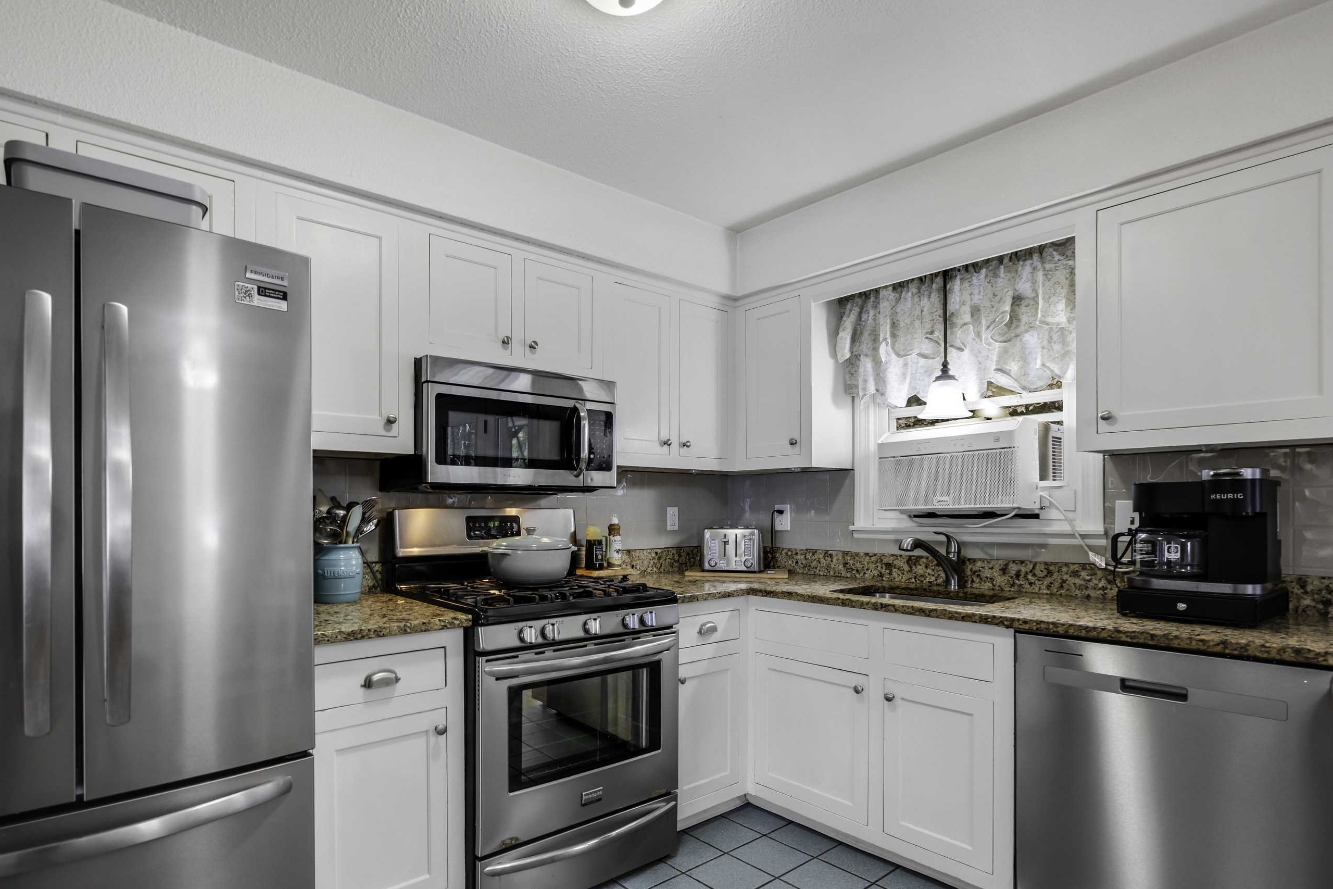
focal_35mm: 18
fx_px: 666
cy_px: 503
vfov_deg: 67.1
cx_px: 572
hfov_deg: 89.4
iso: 200
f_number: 8
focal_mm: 15
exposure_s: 1/250
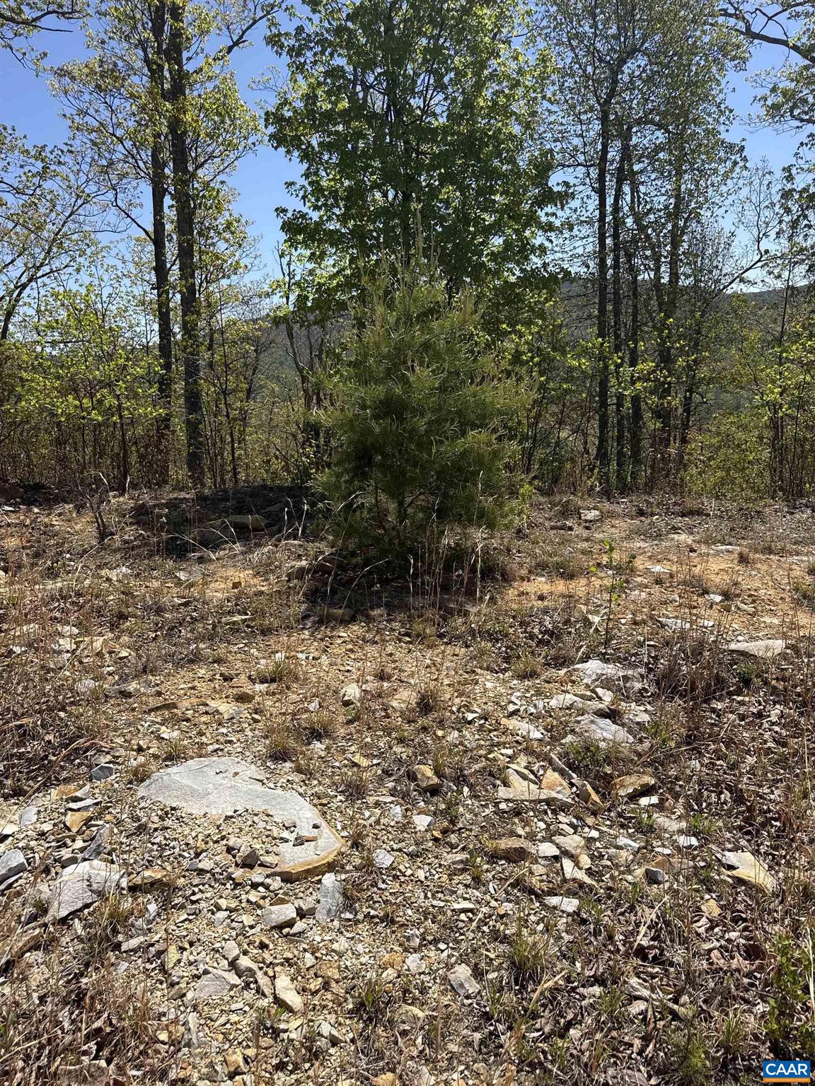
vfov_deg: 71.6
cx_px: 408
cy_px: 543
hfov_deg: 56.8
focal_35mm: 24
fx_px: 753
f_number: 1.78
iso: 80
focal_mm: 6.76
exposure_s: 1/4950
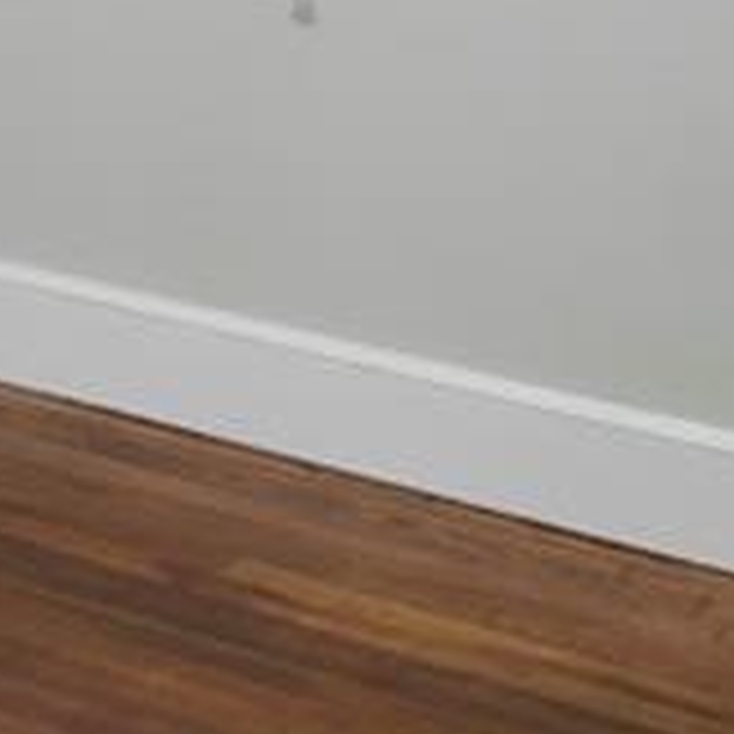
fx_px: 2687
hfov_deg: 14.2
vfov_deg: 14.8
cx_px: -468
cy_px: -259
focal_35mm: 112
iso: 1250
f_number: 10
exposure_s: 1/8
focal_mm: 14
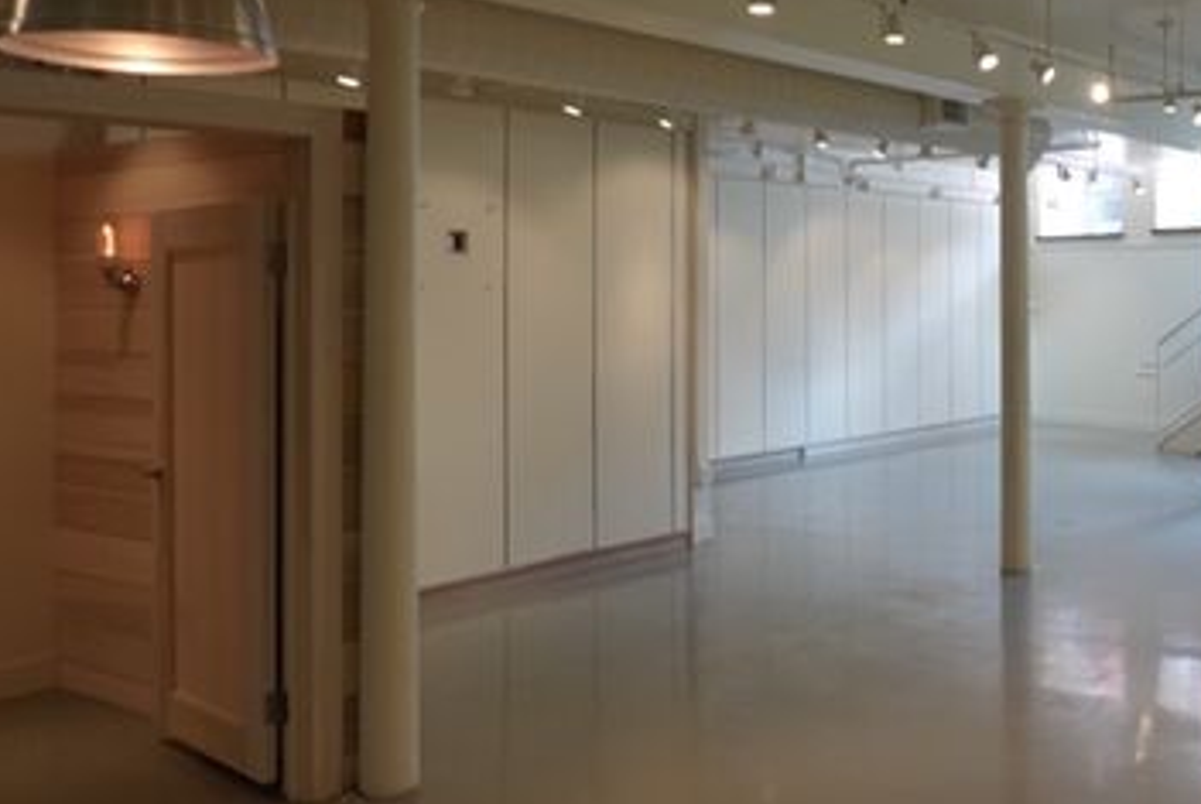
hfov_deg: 44.3
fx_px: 1369
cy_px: 265
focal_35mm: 41
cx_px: 1013
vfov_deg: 32.4
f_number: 2.8
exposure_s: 1/30
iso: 125
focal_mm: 9
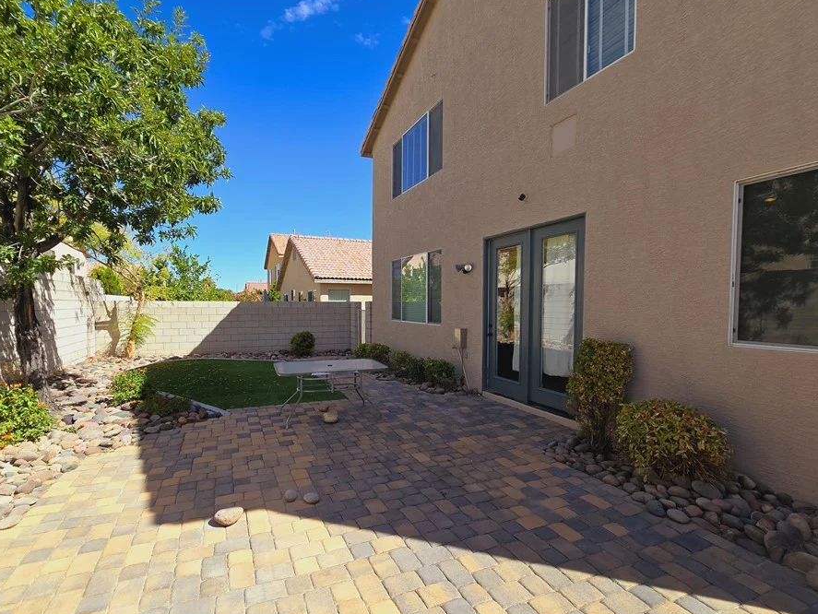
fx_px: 355
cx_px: 377
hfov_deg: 98.0
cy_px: 327
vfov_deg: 81.7
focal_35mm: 15
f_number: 2.2
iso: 50
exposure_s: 1/2021
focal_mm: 2.2
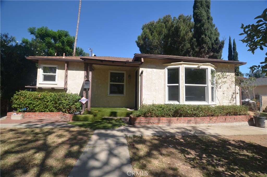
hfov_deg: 100.5
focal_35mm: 15
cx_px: 134
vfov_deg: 77.1
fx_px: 111
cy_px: 88
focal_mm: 10
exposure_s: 1/200
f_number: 7.1
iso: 200
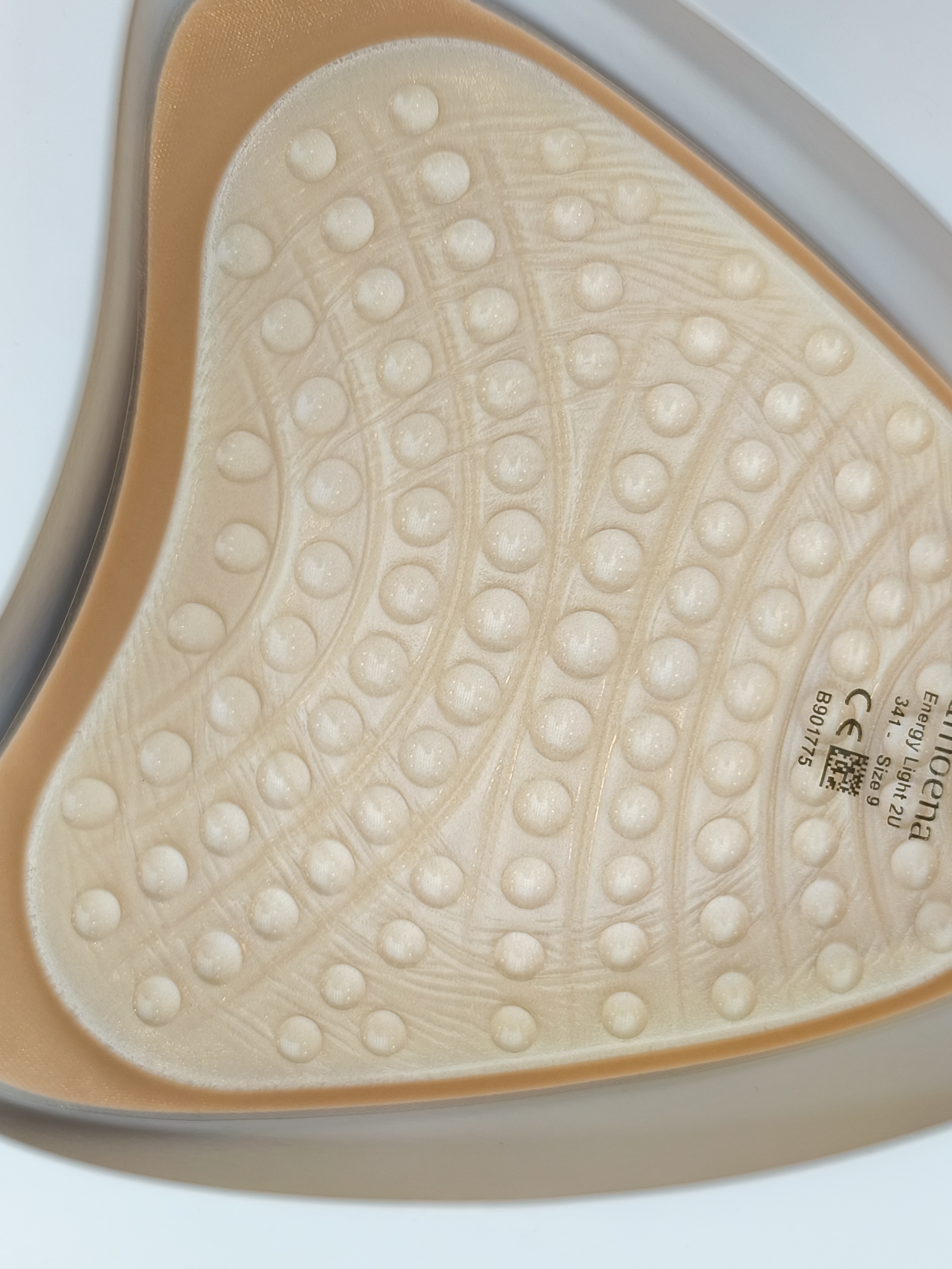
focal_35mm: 40
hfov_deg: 35.8
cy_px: 662
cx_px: 584
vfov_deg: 46.8
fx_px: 1467
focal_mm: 6.14
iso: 100
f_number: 1.65
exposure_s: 1/30
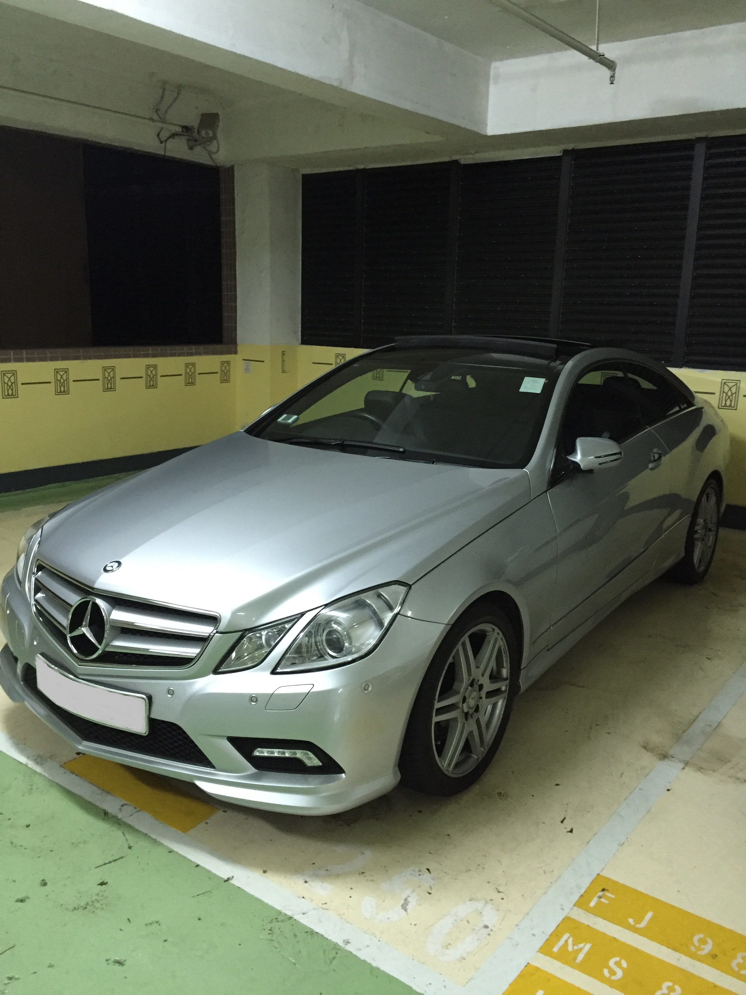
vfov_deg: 61.7
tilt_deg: -12.0
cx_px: 373
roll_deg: -1.7
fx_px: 833
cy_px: 498
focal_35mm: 29
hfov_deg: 48.2
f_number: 2.2
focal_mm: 4.15
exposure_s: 1/17
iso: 250
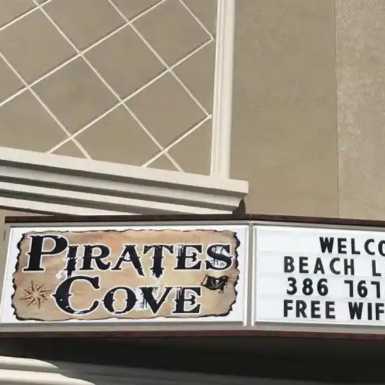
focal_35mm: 91
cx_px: 332
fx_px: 1145
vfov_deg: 18.6
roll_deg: +1.7
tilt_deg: +31.7
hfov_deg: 18.8
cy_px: -6
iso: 20
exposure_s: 1/7407
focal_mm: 3.99
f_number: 1.8
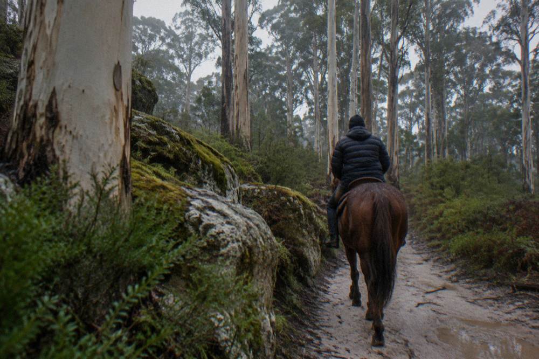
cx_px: 270
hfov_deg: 54.5
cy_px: 180
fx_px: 524
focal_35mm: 35
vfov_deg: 37.8
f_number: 10
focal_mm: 35
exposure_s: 1/125
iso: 400
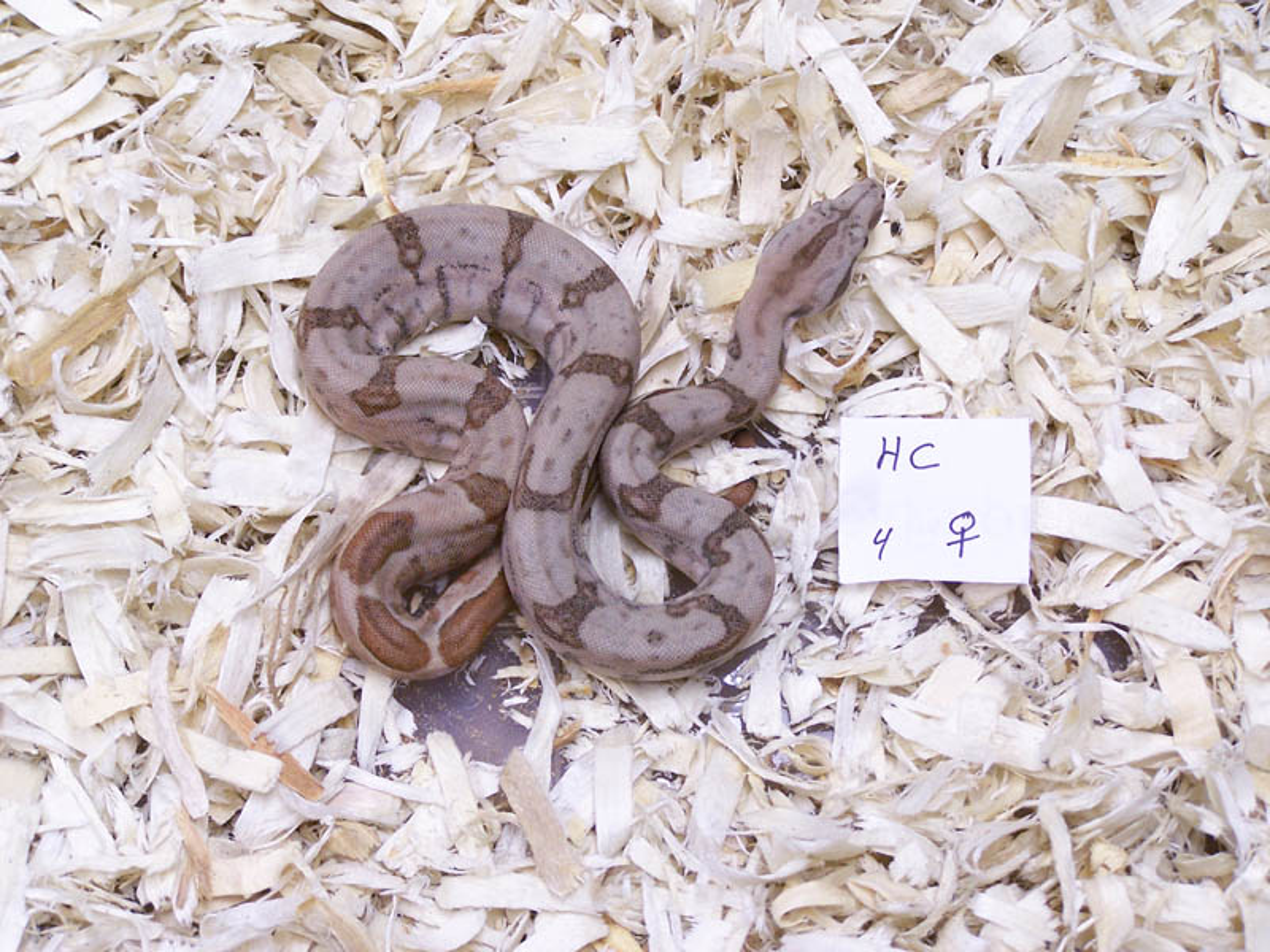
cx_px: 635
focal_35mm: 105
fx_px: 3852
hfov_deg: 18.7
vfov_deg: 14.1
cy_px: 476
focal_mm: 17.5
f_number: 3.2
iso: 140
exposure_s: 1/15
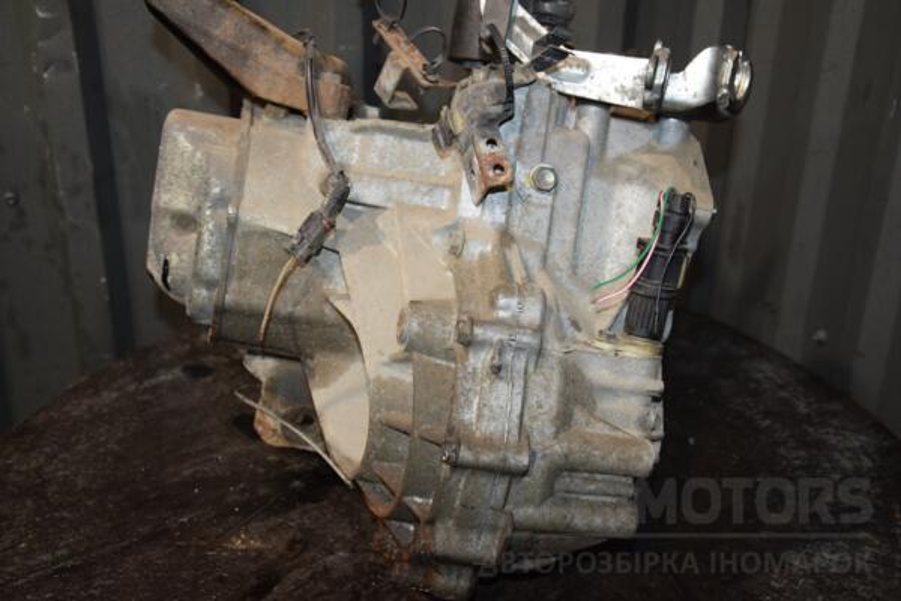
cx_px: 450
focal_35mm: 48
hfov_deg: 41.1
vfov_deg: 28.1
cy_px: 300
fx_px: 1201
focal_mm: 32
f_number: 5
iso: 800
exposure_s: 1/60
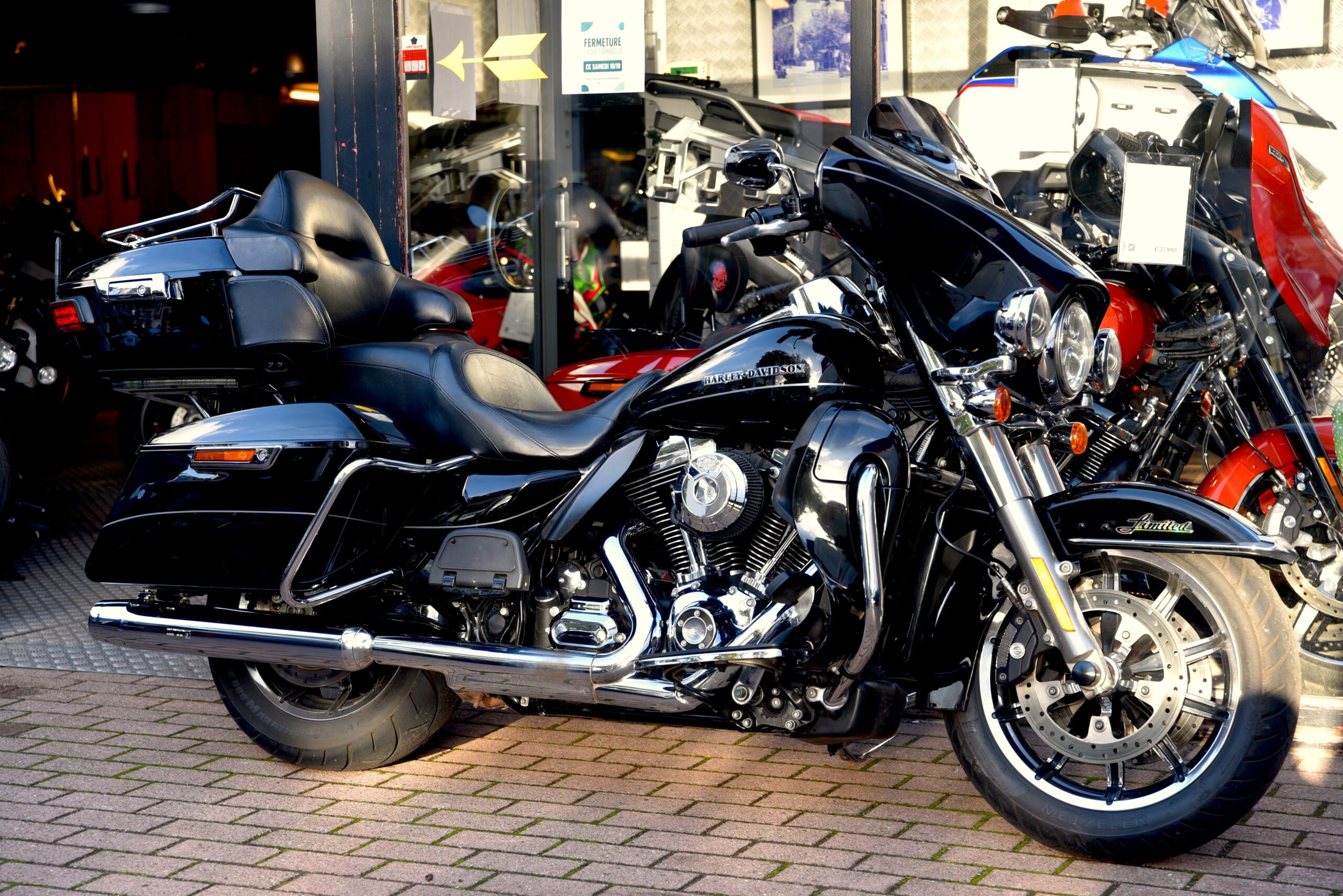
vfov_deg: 20.6
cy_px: 448
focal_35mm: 66
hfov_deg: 30.5
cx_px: 672
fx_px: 2463
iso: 200
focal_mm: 66
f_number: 4.5
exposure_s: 1/80
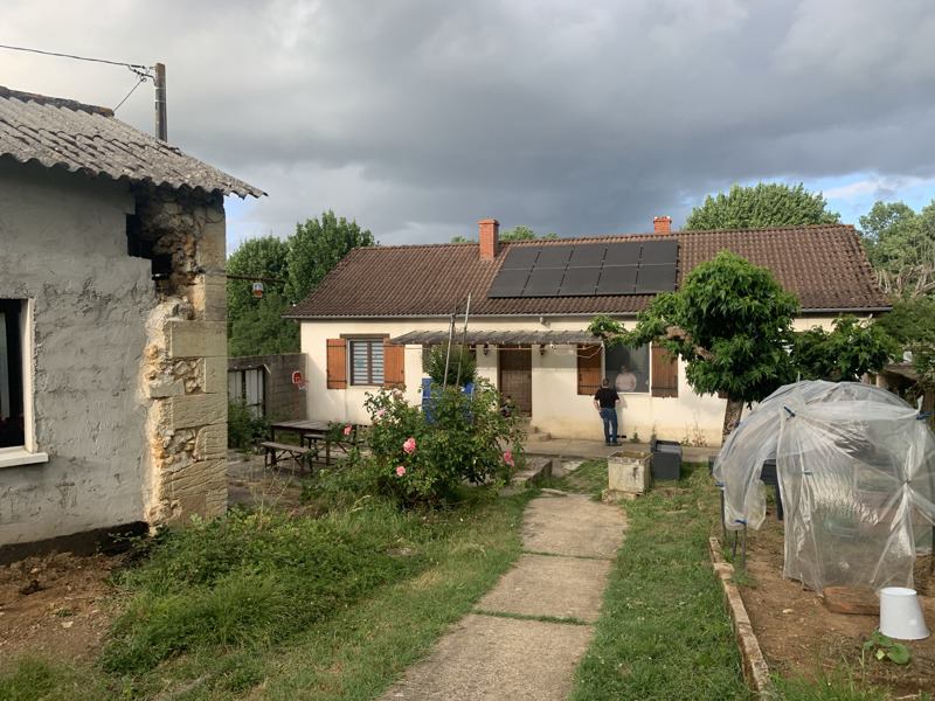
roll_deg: +1.6
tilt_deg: -2.6
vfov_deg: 53.1
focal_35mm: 26
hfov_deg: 67.3
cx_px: 468
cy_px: 350
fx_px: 702
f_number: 1.8
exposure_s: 1/564
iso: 25
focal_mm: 4.25
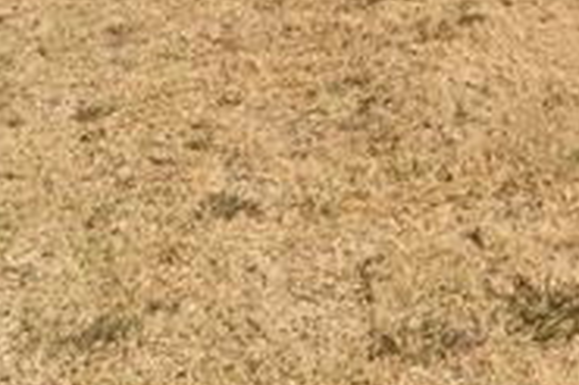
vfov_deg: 13.4
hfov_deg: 21.6
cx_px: 790
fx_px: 1334
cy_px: -454
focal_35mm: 83
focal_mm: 10
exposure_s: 1/320
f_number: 9
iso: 100
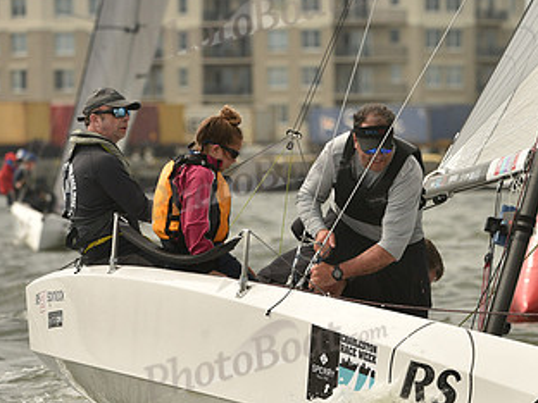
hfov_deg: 3.7
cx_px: 478
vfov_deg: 2.8
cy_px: 242
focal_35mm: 536
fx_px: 8330
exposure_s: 1/1250
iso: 320
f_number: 7.1
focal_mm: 300
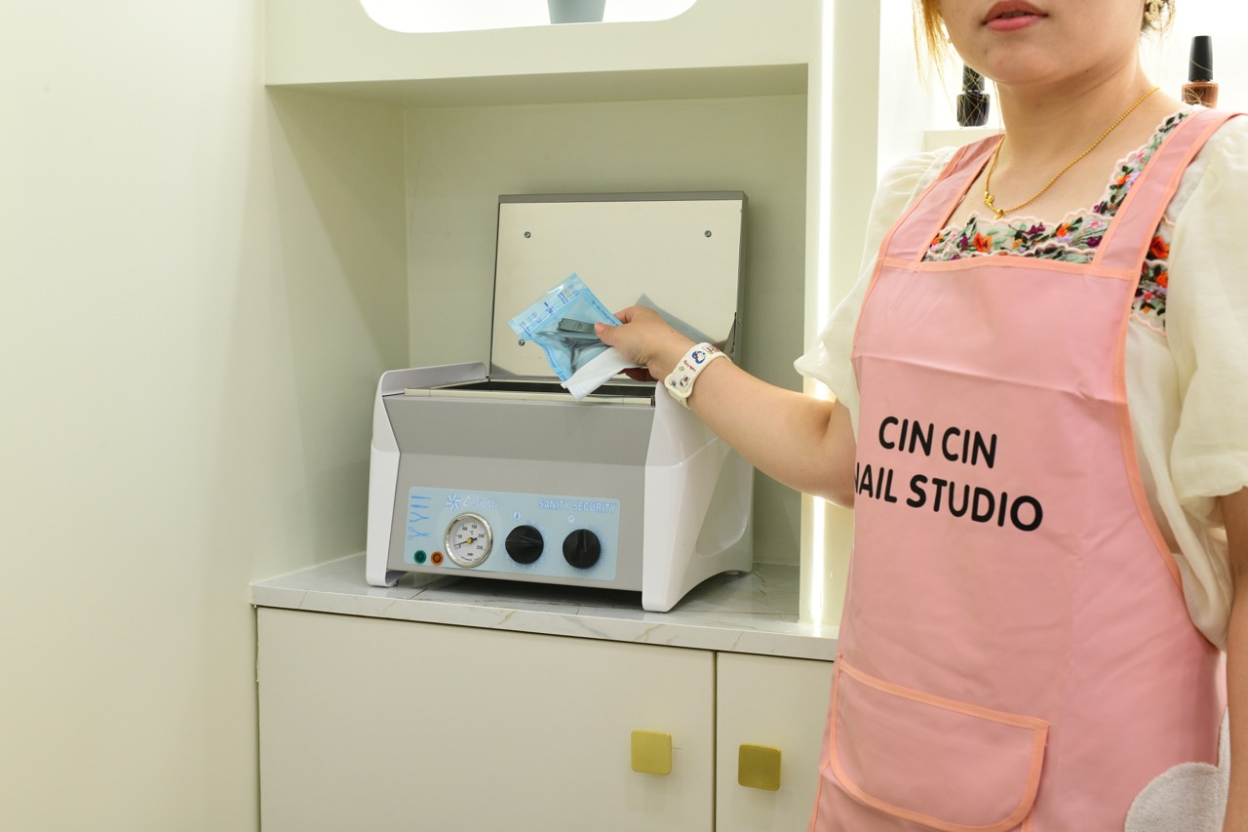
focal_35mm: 50
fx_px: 1733
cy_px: 416
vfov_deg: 27.0
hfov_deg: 39.6
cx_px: 624
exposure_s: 1/25
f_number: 11
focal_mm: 50
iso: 800
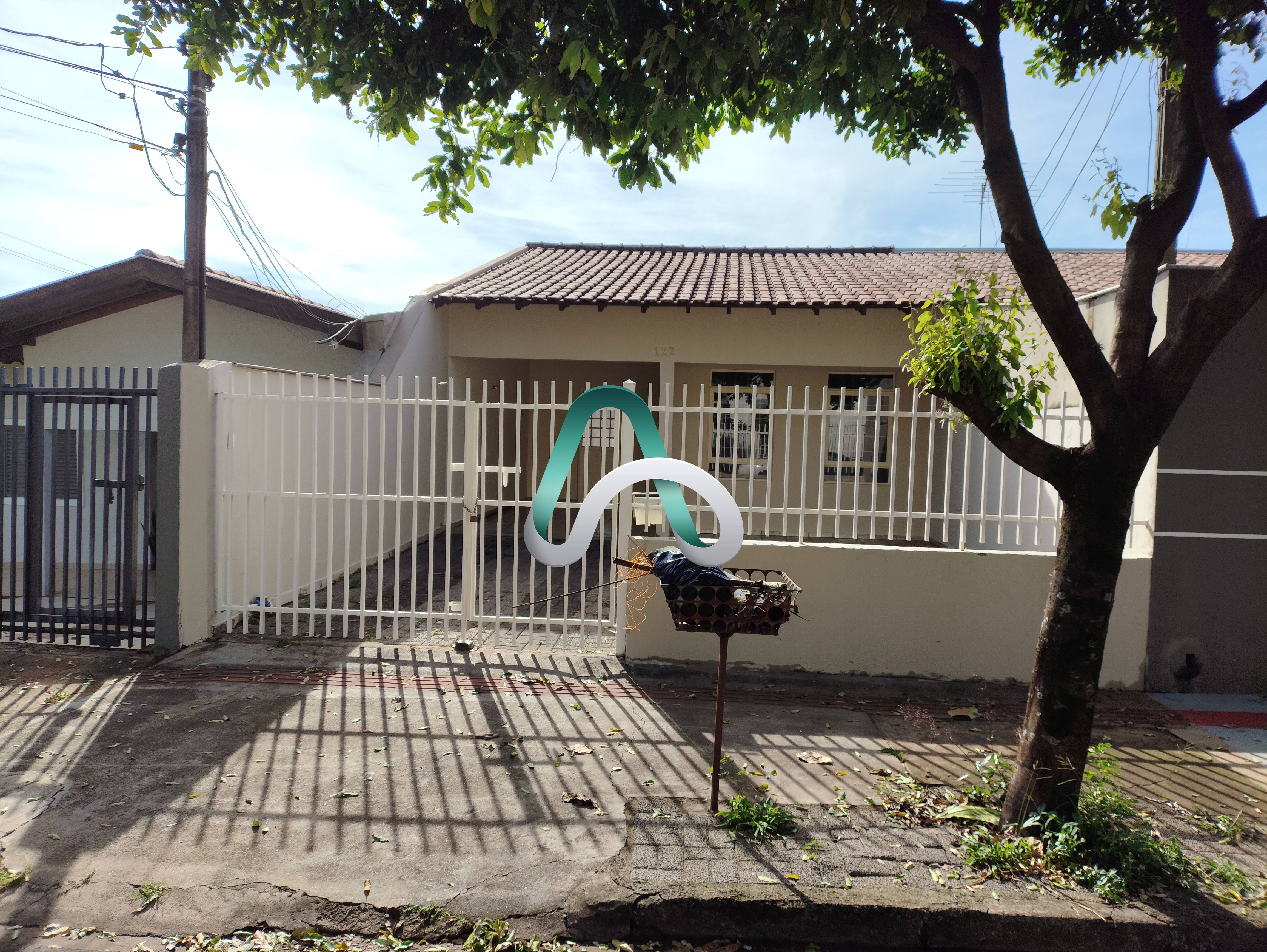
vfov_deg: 54.9
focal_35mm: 25
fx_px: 915
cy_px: 476
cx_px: 634
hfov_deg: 69.4
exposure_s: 1/1827
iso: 50
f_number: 1.79
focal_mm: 4.71
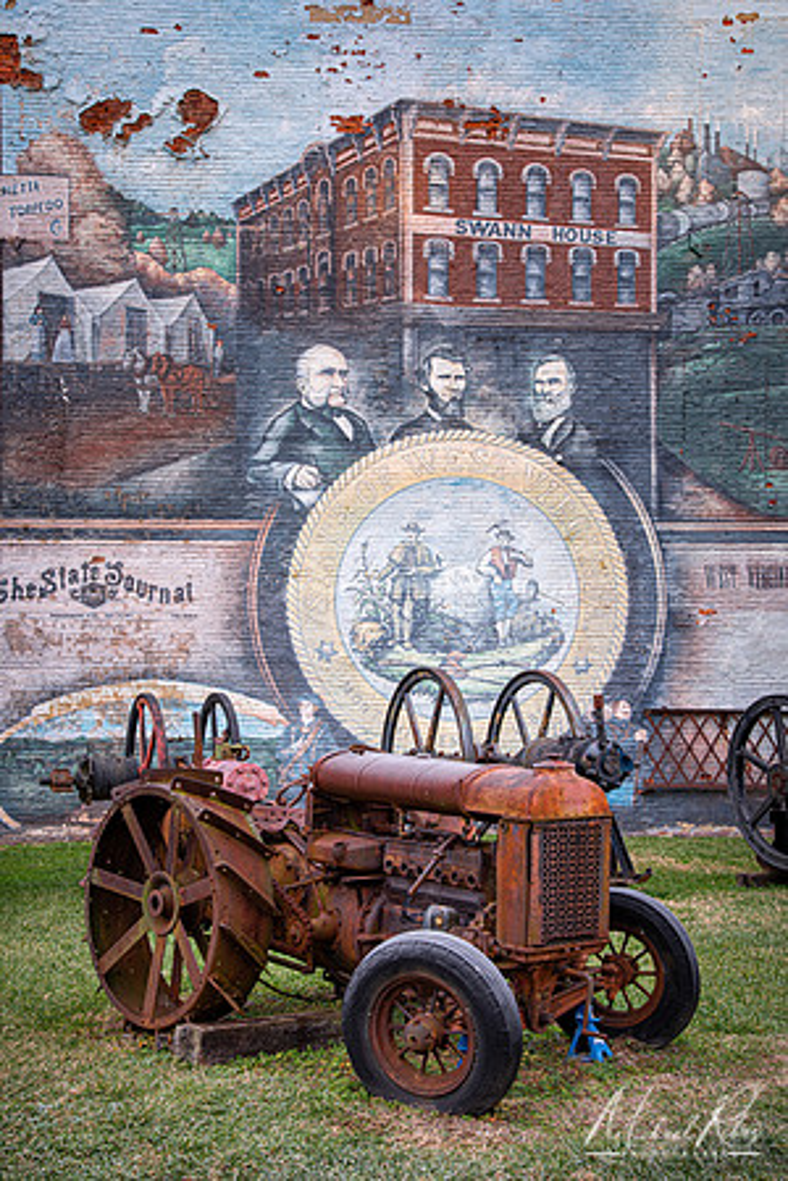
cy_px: 590
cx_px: 394
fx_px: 1576
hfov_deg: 28.1
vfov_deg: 41.1
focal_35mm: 48
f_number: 13
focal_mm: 48
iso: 64
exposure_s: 1
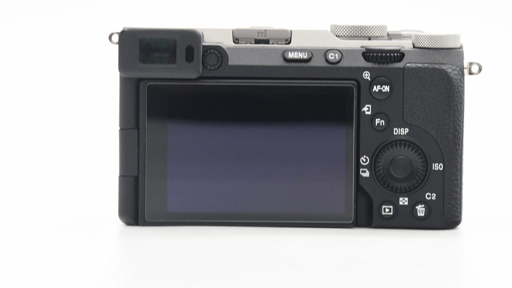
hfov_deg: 15.3
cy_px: 114
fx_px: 1901
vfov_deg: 8.7
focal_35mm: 140
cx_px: 285
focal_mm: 80
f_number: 7.1
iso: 1000
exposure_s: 1/100
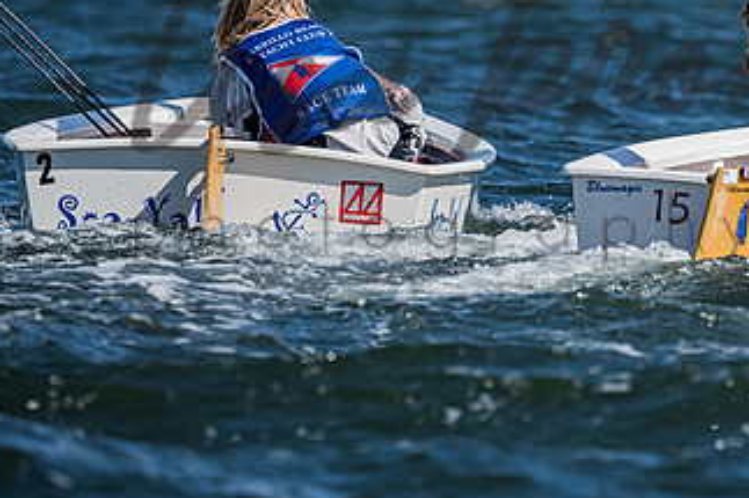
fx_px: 15699
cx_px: 668
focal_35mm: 755
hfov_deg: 2.7
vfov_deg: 1.8
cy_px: 54
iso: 320
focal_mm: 400
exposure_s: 1/1000
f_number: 8
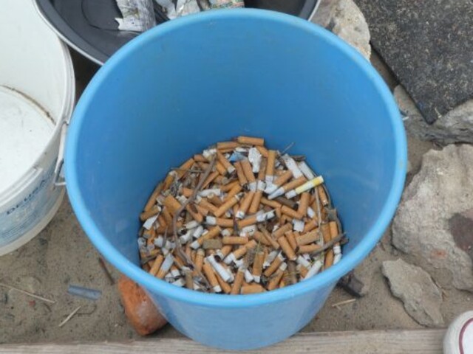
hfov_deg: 40.4
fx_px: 642
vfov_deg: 30.9
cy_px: 177
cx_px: 236
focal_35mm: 47
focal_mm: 8.4
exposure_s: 1/80
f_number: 8
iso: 200
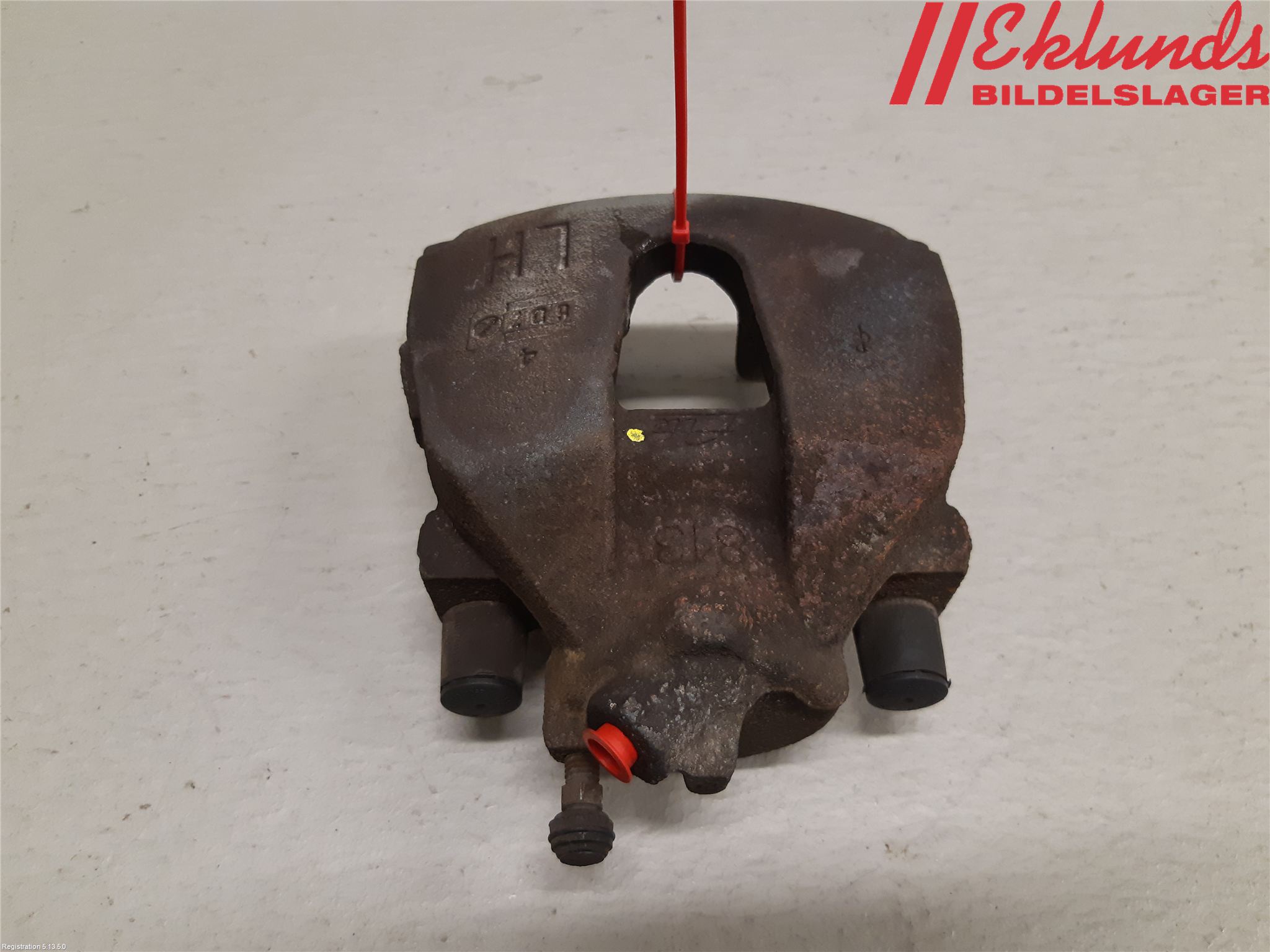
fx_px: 954
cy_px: 476
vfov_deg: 53.1
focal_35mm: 26
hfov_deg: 67.3
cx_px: 635
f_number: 1.7
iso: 160
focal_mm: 3.93
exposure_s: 1/50
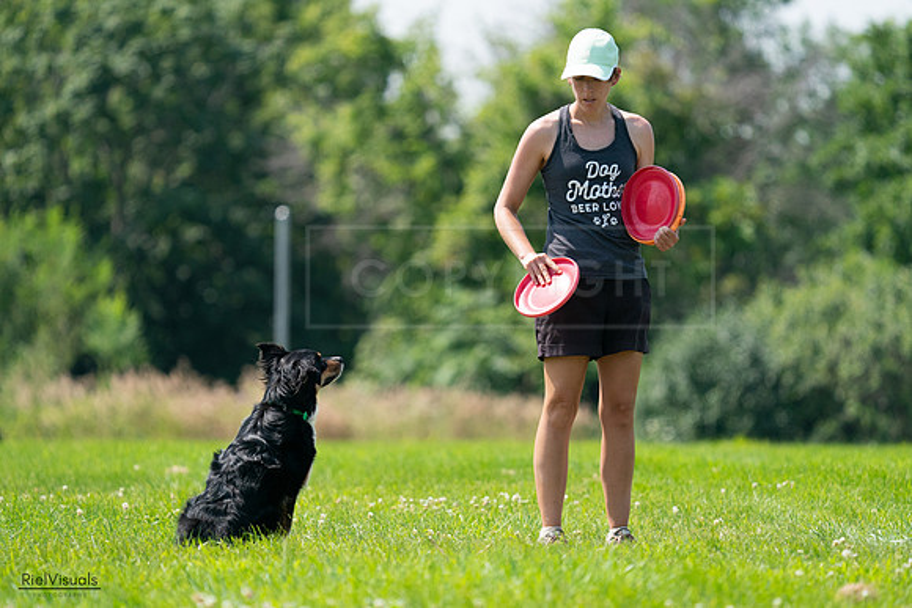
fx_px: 9679
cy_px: 304
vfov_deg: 3.6
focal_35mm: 382
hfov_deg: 5.4
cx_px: 456
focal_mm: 382
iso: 1600
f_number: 6.3
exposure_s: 1/4000
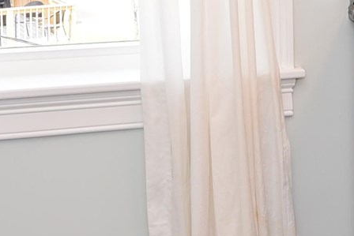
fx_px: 944
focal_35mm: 96
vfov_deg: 13.6
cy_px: -88
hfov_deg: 21.0
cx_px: 288
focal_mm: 14
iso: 280
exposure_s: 1/60
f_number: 7.1
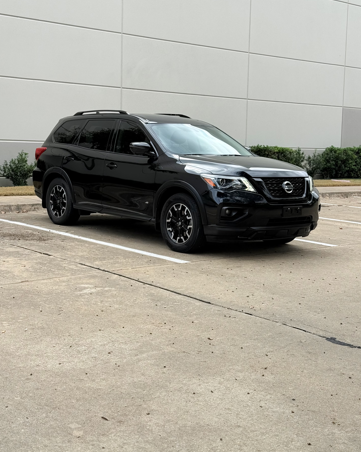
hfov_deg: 28.6
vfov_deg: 35.3
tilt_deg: -1.8
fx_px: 708
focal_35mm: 53
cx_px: 174
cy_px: 200
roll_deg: -0.9
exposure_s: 1/2208
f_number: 1.78
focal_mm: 6.76
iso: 100
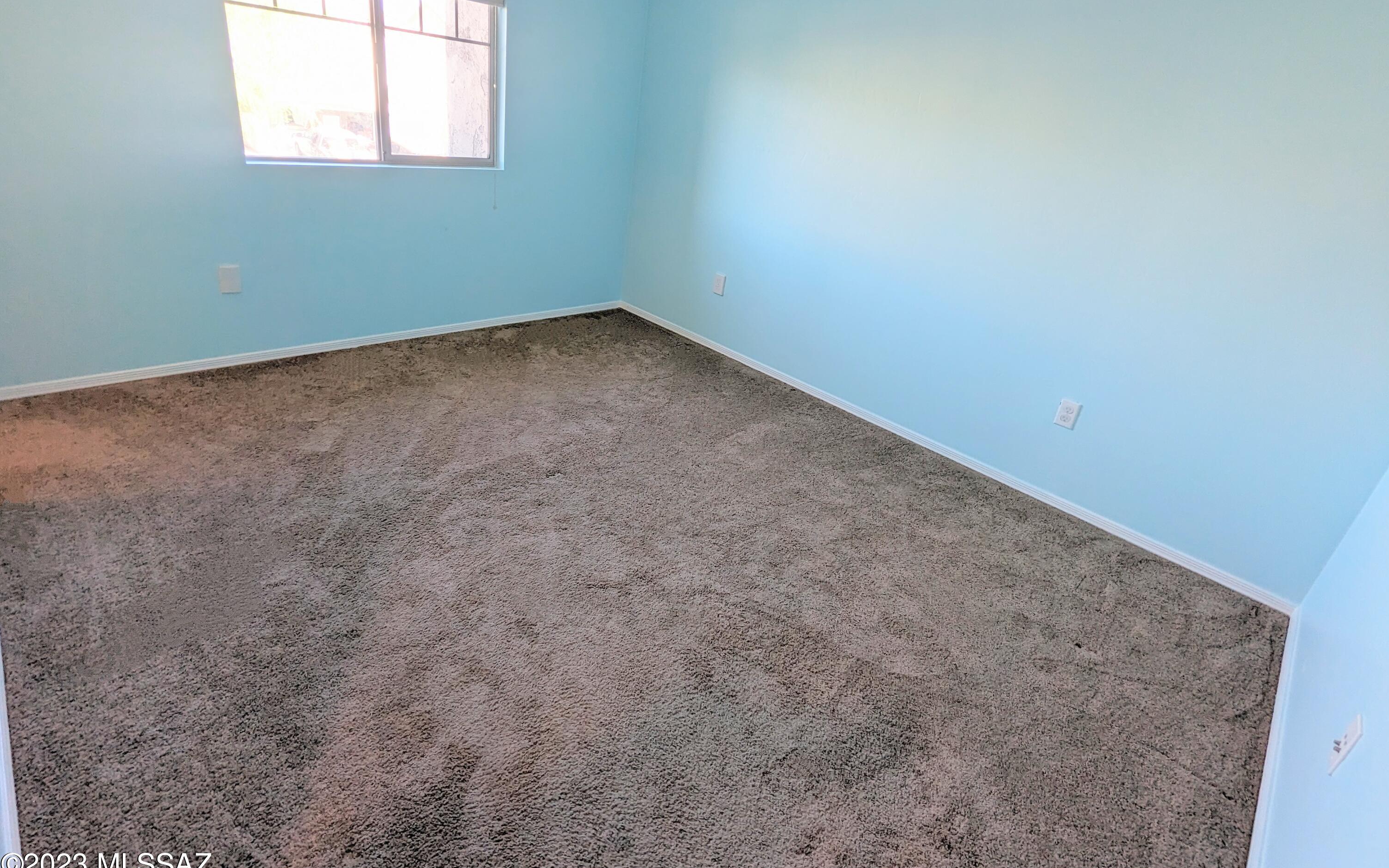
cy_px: 389
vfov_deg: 67.8
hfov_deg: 94.4
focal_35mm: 17
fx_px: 644
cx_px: 694
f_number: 2.2
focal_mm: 2.35
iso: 58
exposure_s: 1/43.1
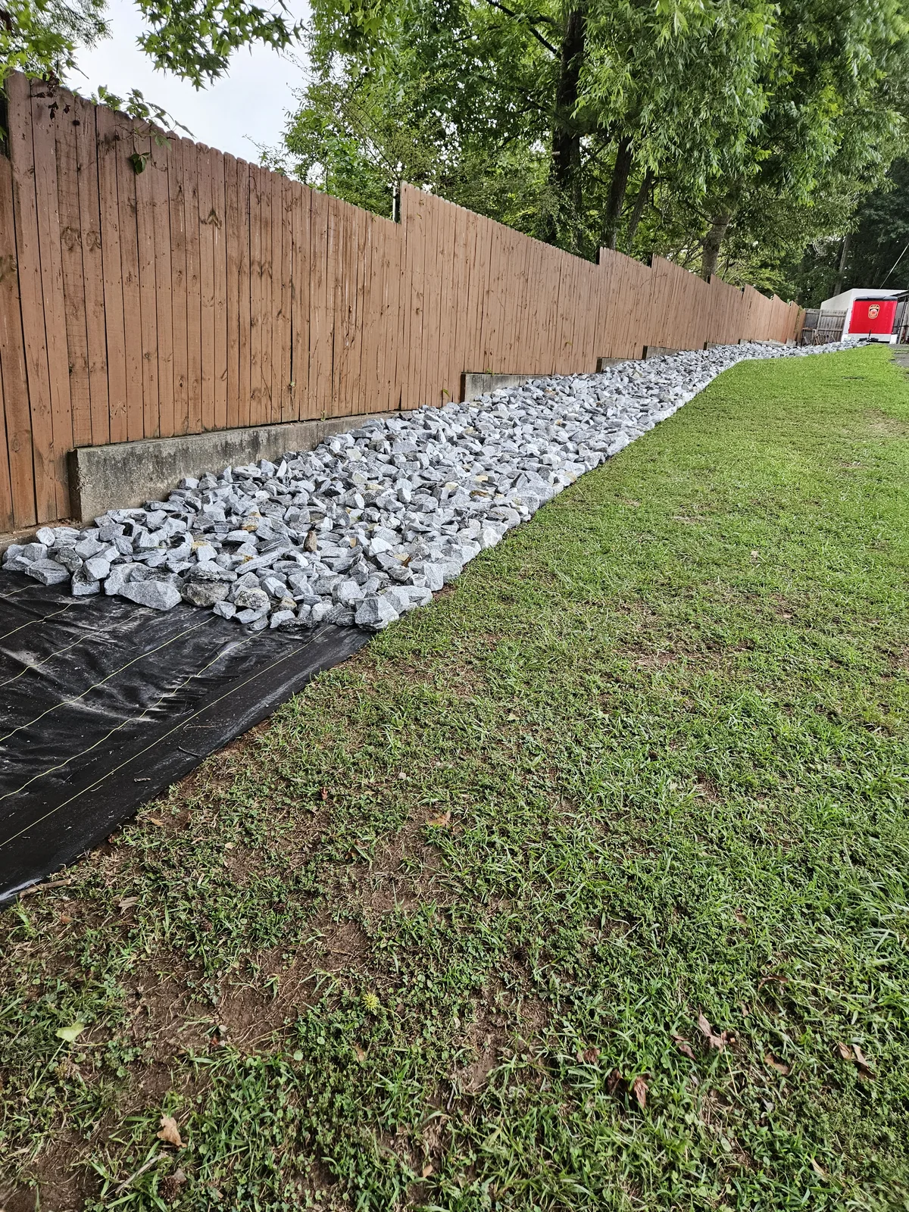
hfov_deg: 58.9
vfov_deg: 73.9
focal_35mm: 23
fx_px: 805
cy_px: 606
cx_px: 454
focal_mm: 5.4
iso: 200
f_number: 1.8
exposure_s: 1/359
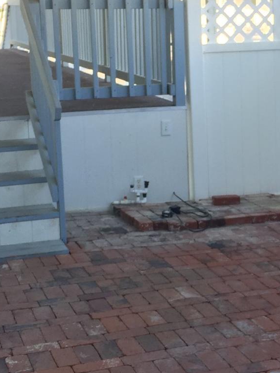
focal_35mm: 76
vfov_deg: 25.6
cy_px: 159
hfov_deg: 19.1
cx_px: 244
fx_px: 820
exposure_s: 1/120
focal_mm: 4.15
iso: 32
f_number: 2.2
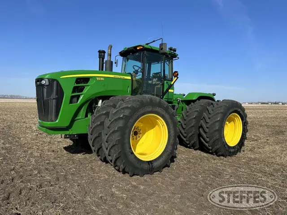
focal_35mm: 24
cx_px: 144
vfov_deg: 56.8
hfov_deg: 71.6
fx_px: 199
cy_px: 108
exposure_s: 1/4762
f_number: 1.78
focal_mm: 6.86
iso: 80
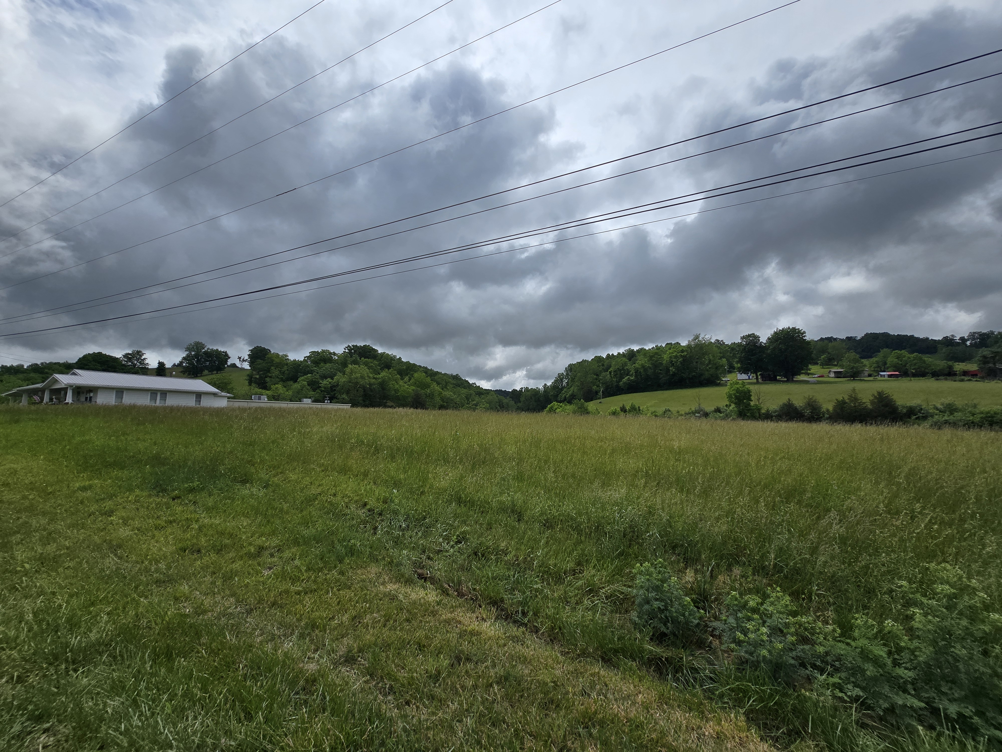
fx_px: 376
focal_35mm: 13
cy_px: 376
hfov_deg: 106.2
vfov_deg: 89.9
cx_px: 501
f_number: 2.2
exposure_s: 1/6014
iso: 50
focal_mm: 2.2
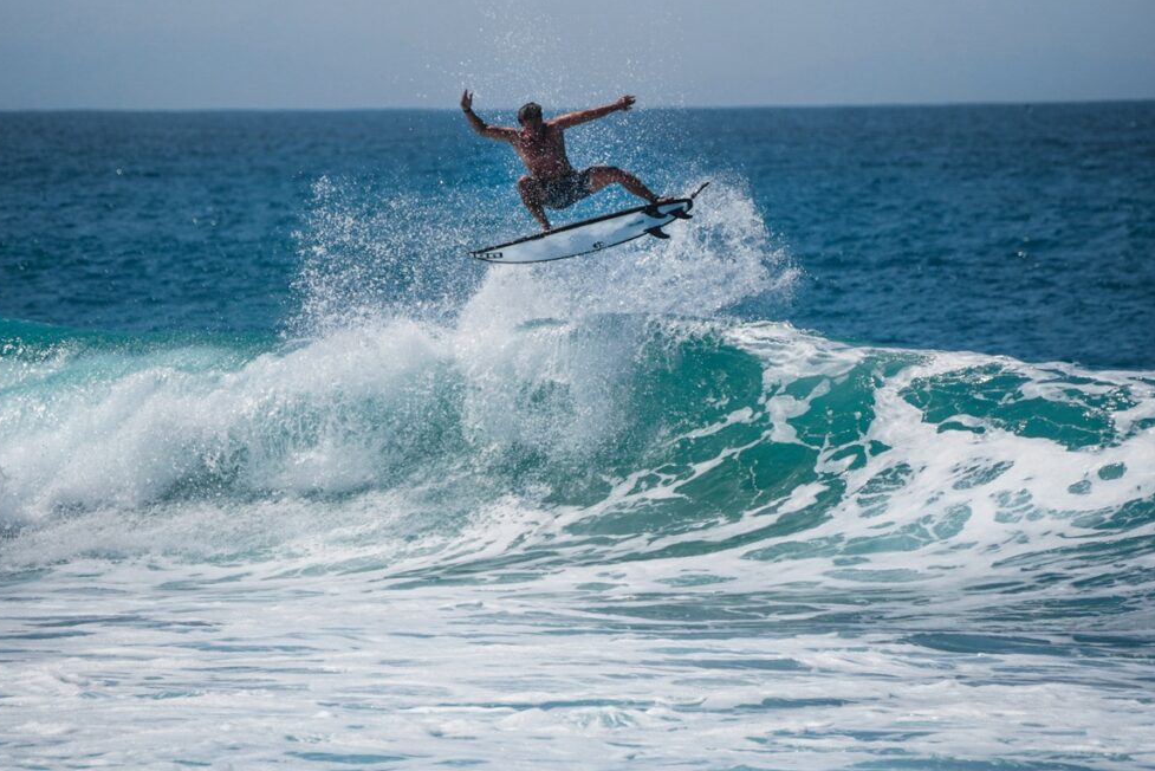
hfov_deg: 4.5
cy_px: 380
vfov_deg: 3.0
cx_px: 551
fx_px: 14633
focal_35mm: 456
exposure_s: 1/1250
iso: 100
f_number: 6.3
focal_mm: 290
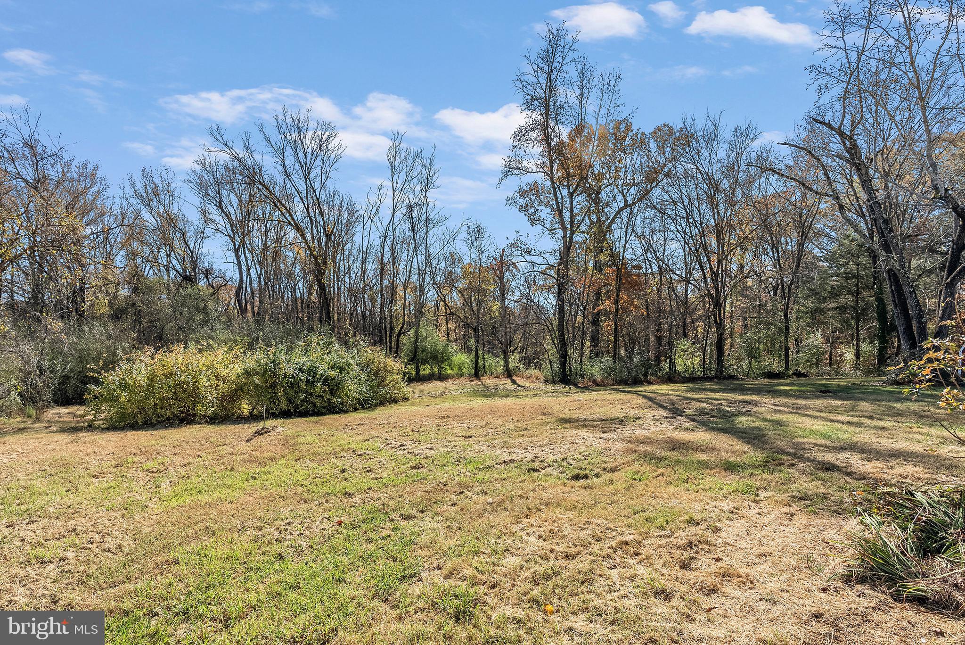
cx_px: 482
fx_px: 429
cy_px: 322
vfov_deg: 73.8
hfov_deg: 96.7
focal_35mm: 16
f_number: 8
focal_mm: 16
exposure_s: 1/320
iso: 800
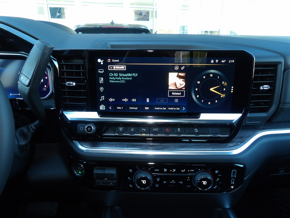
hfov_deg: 71.6
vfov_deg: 56.8
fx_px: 201
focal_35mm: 24
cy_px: 109
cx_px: 145
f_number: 3.2
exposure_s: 1/29
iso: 200
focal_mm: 4.3
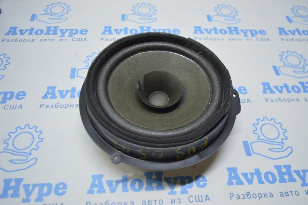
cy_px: 102
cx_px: 154
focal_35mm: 30
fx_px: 256
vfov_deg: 43.5
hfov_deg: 62.0
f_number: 3.8
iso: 400
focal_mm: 20
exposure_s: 1/60
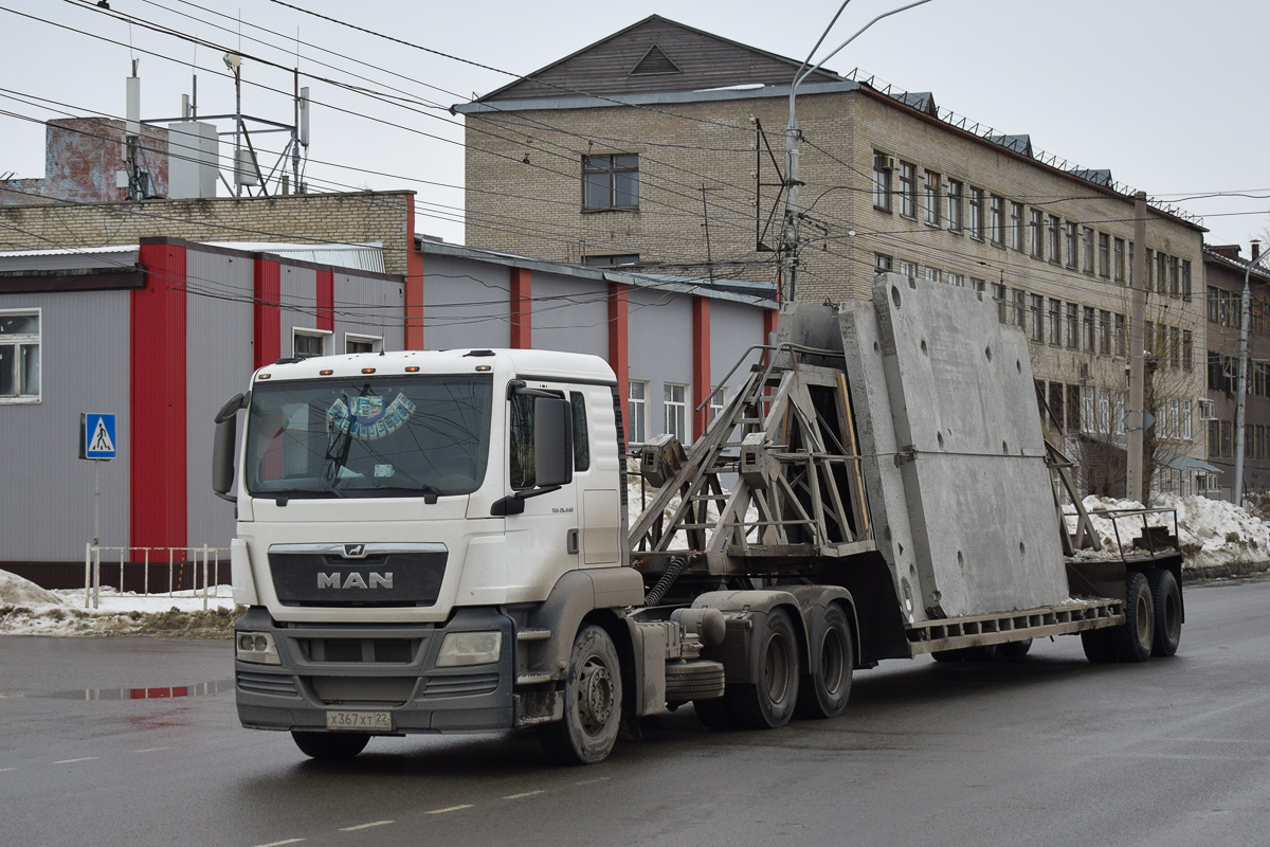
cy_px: 424
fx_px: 2117
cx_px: 635
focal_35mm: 60
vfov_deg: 22.6
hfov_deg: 33.4
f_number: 4.8
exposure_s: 1/800
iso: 200
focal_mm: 40
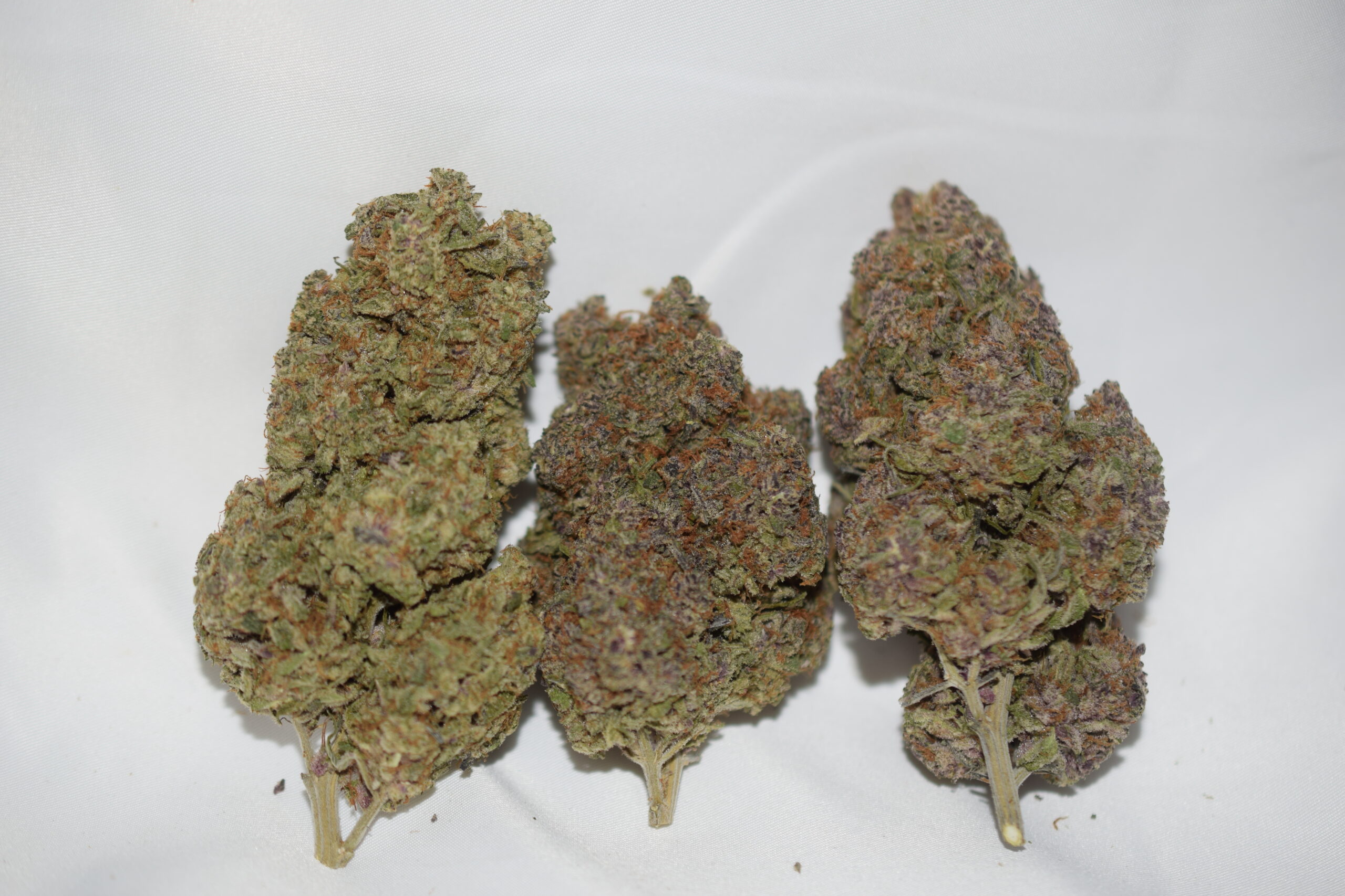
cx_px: 672
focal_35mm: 60
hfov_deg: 33.4
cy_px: 448
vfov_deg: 22.6
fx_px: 2242
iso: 110
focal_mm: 40
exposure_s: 1/60
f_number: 3
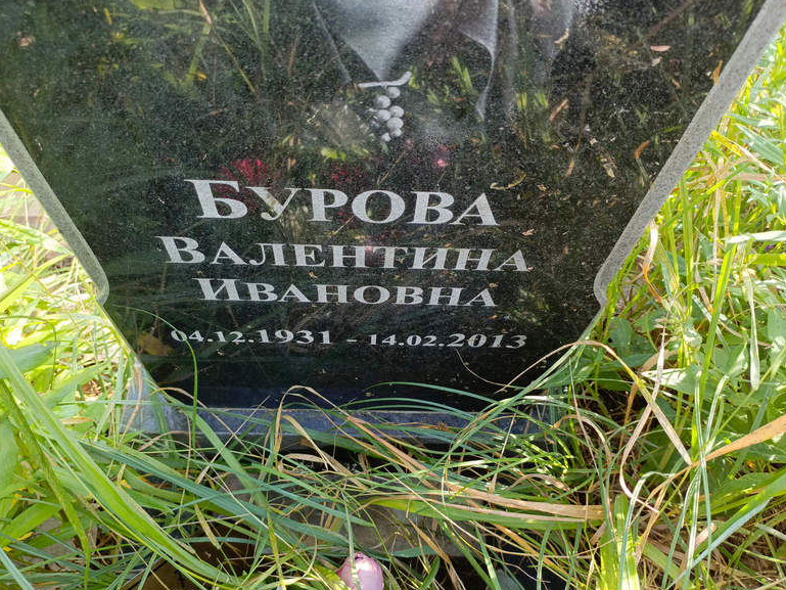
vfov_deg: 53.1
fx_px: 590
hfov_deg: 67.3
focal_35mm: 26
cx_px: 380
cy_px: 294
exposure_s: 1/100
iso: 234
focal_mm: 4.76
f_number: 1.69
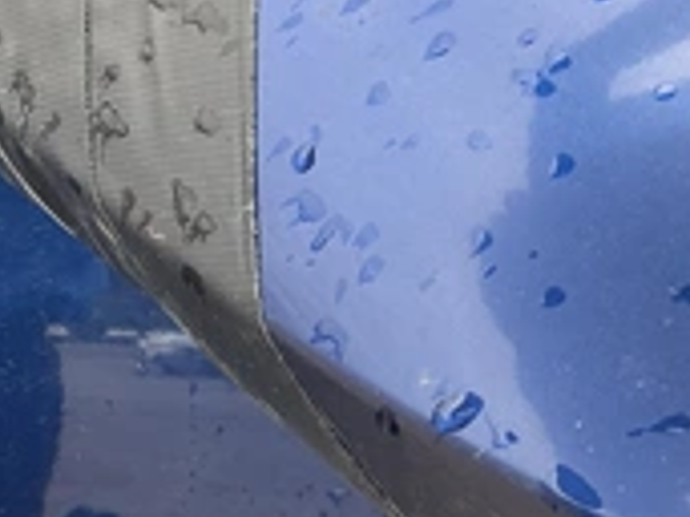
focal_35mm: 68
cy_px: 117
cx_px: 222
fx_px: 1354
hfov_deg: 28.4
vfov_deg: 21.4
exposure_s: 1/312
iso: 25
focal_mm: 3
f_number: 1.8
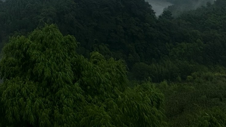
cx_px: 1
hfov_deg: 42.1
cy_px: -88
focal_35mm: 42
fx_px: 252
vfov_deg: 21.2
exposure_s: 1/416
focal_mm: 2.22
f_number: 2.2
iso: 40
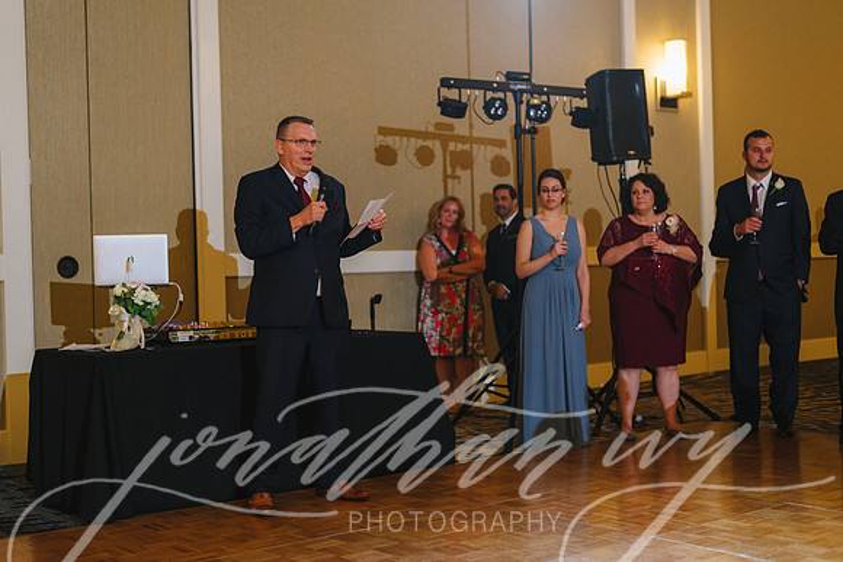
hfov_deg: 39.6
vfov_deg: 27.0
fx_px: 1171
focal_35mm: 50
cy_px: 281
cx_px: 422
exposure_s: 1/160
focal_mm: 50
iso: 800
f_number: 2.2
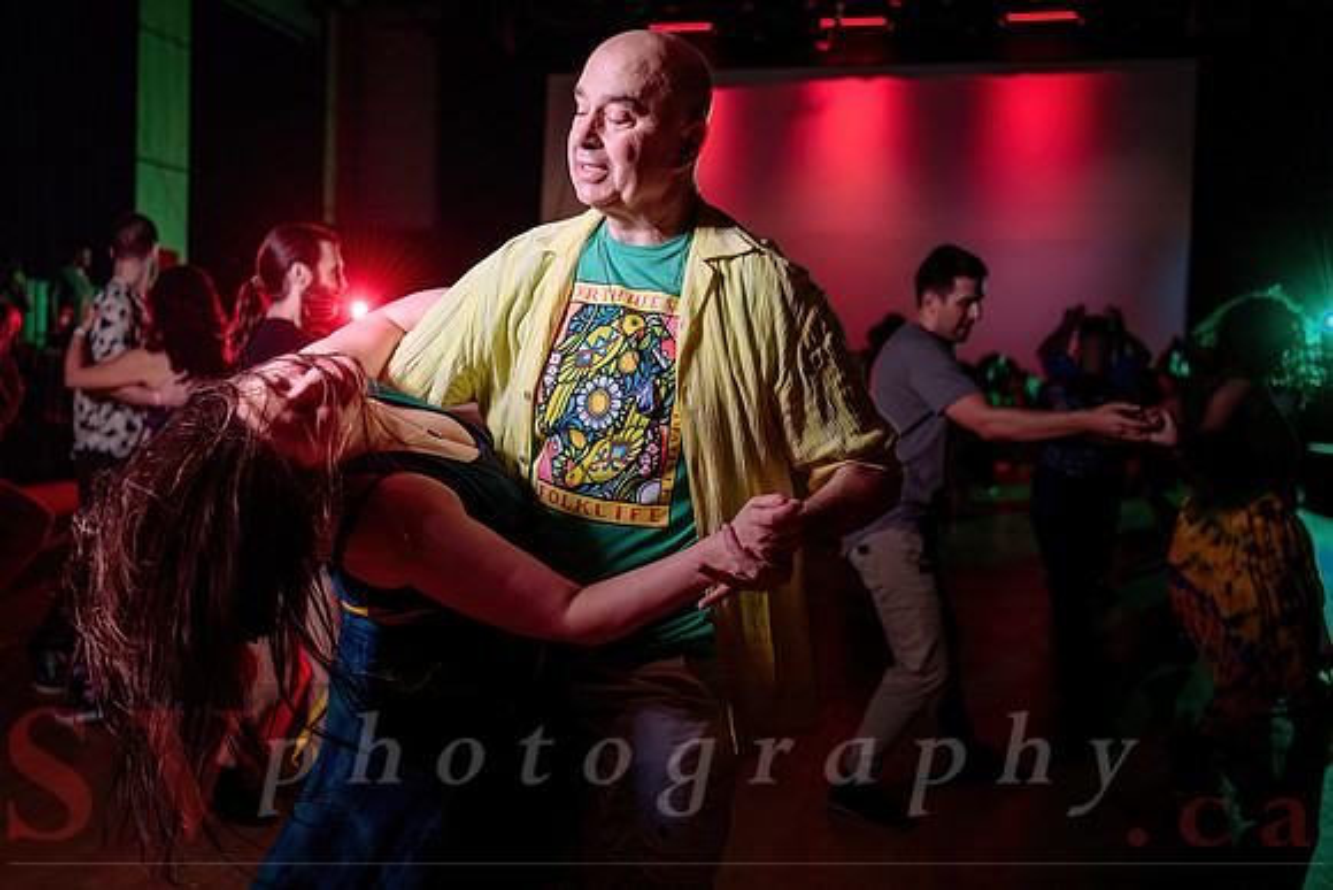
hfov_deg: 50.1
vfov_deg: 34.7
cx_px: 617
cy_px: 401
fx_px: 1424
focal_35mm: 38
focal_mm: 35
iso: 1000
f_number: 3.2
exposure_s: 1/60
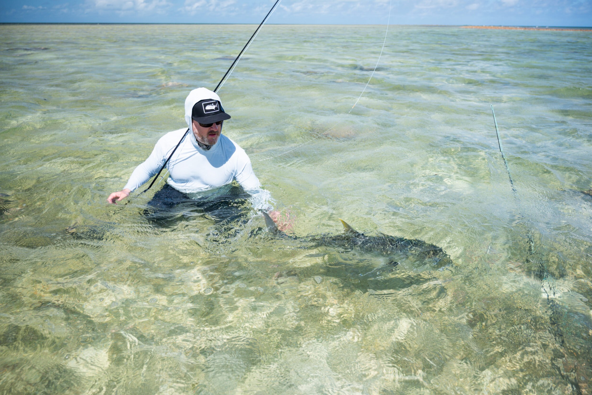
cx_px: 299
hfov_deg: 71.5
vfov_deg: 51.3
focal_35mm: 25
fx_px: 411
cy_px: 200
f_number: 4
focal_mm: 24
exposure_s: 1/1000
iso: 160
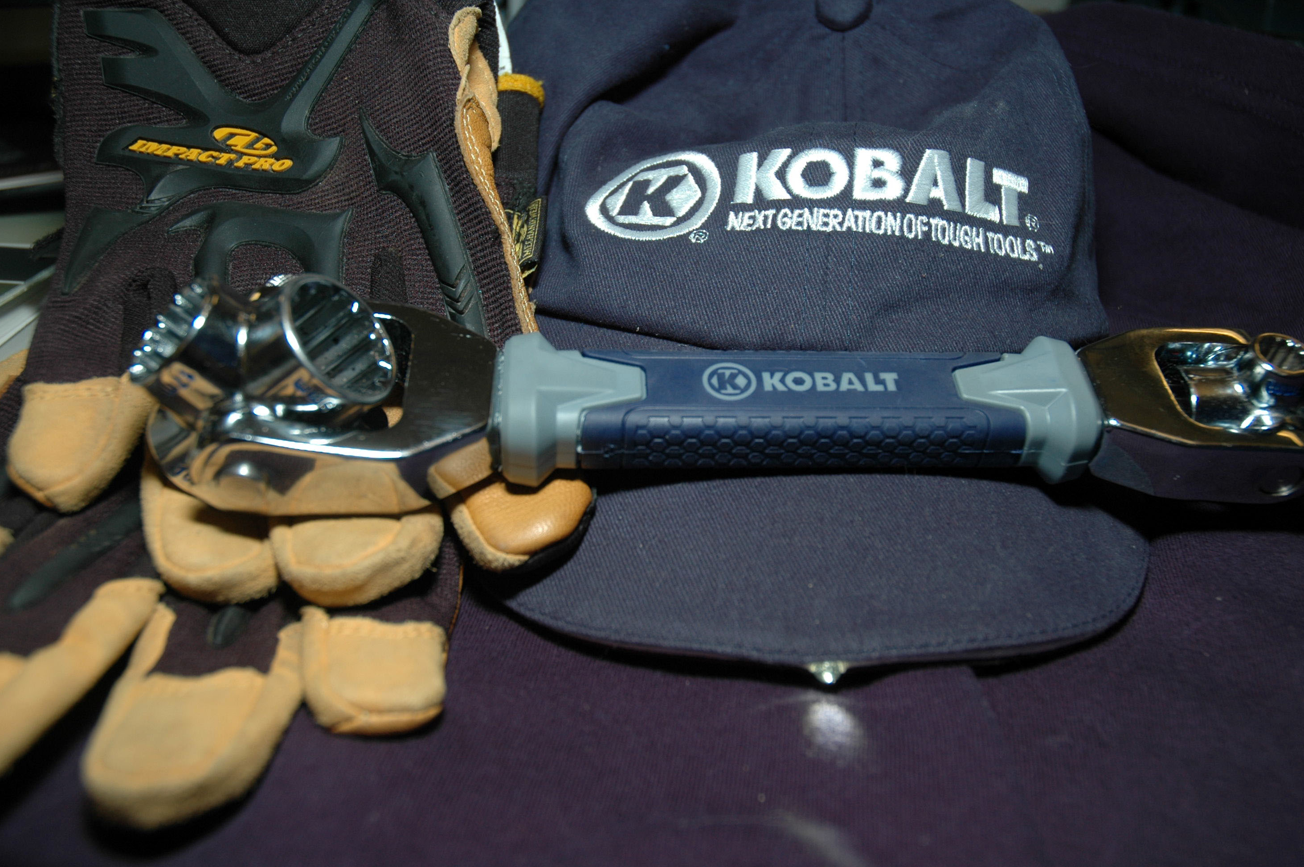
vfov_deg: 35.9
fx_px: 1339
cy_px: 427
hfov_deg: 51.9
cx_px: 667
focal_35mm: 37
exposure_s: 1/60
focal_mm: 24
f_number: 4
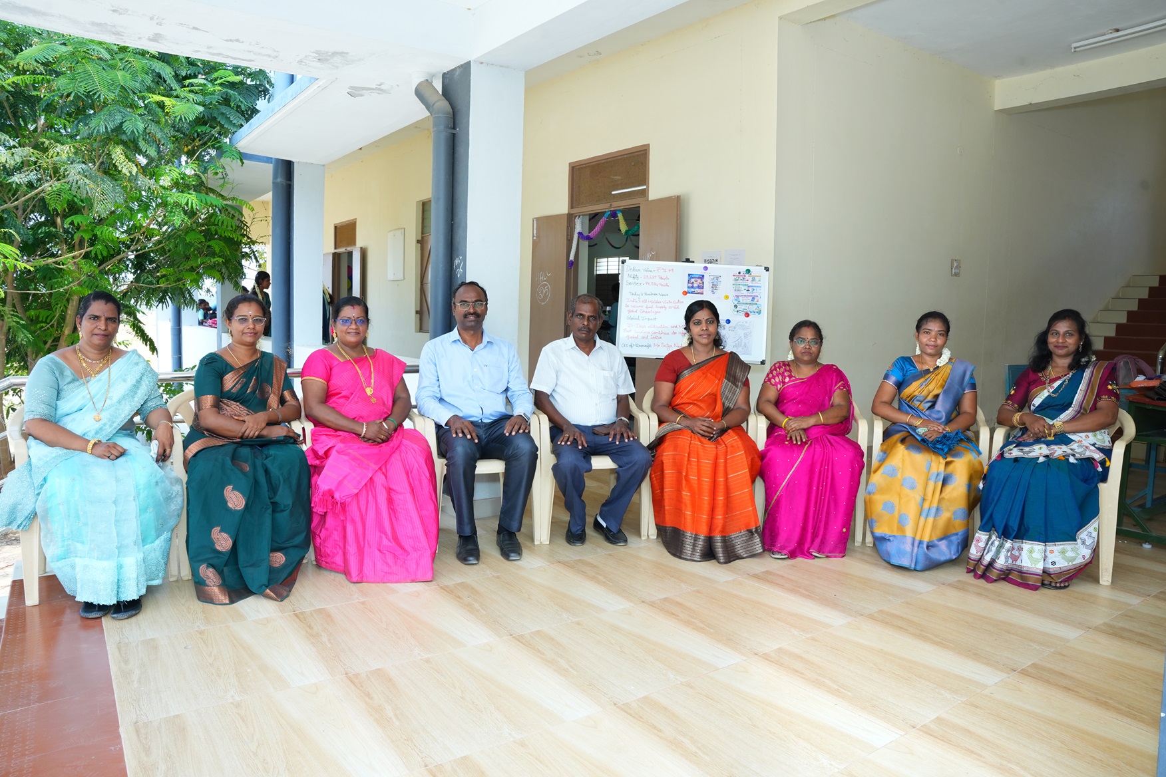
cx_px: 583
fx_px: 777
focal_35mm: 24
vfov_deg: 53.1
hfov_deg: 73.7
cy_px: 388
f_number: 9
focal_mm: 24
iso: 640
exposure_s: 1/160
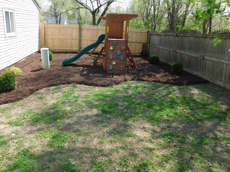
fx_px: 186
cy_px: 73
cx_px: 91
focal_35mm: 28
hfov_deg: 62.8
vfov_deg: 49.6
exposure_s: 1/640
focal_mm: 4
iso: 125
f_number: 3
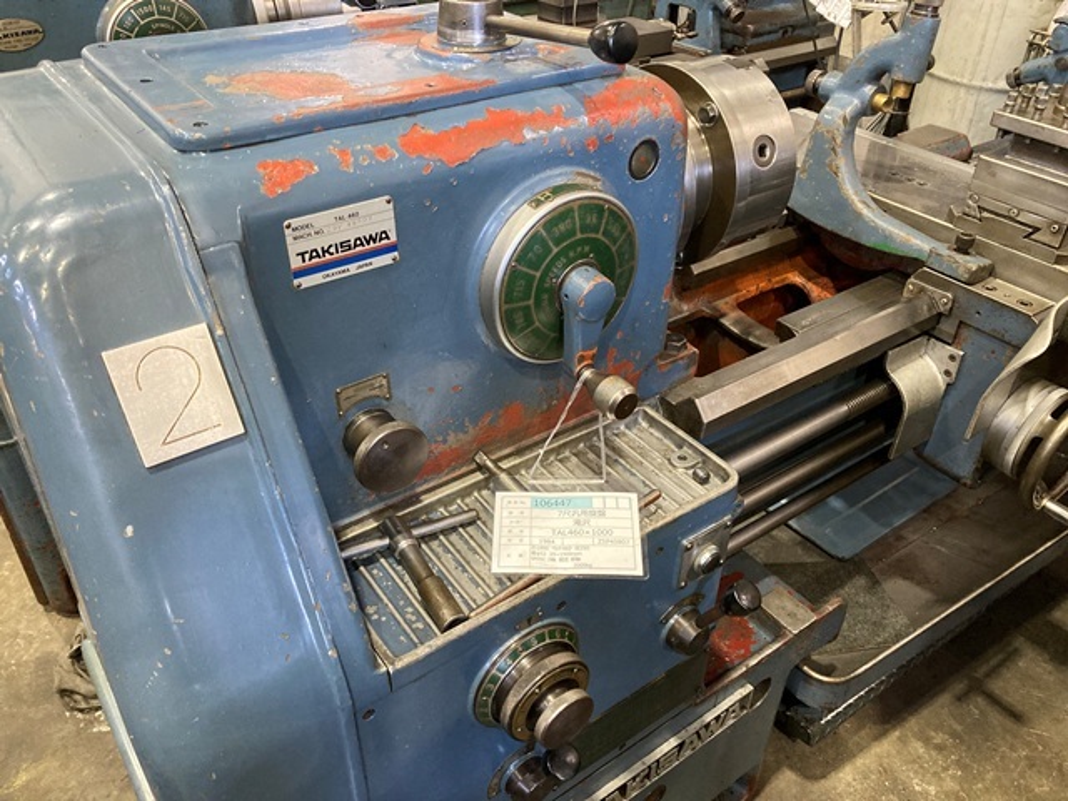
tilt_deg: -35.3
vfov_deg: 49.7
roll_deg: -1.1
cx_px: 534
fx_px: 864
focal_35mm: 28
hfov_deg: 63.4
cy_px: 400
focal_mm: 3.99
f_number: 1.8
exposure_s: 1/60
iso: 320
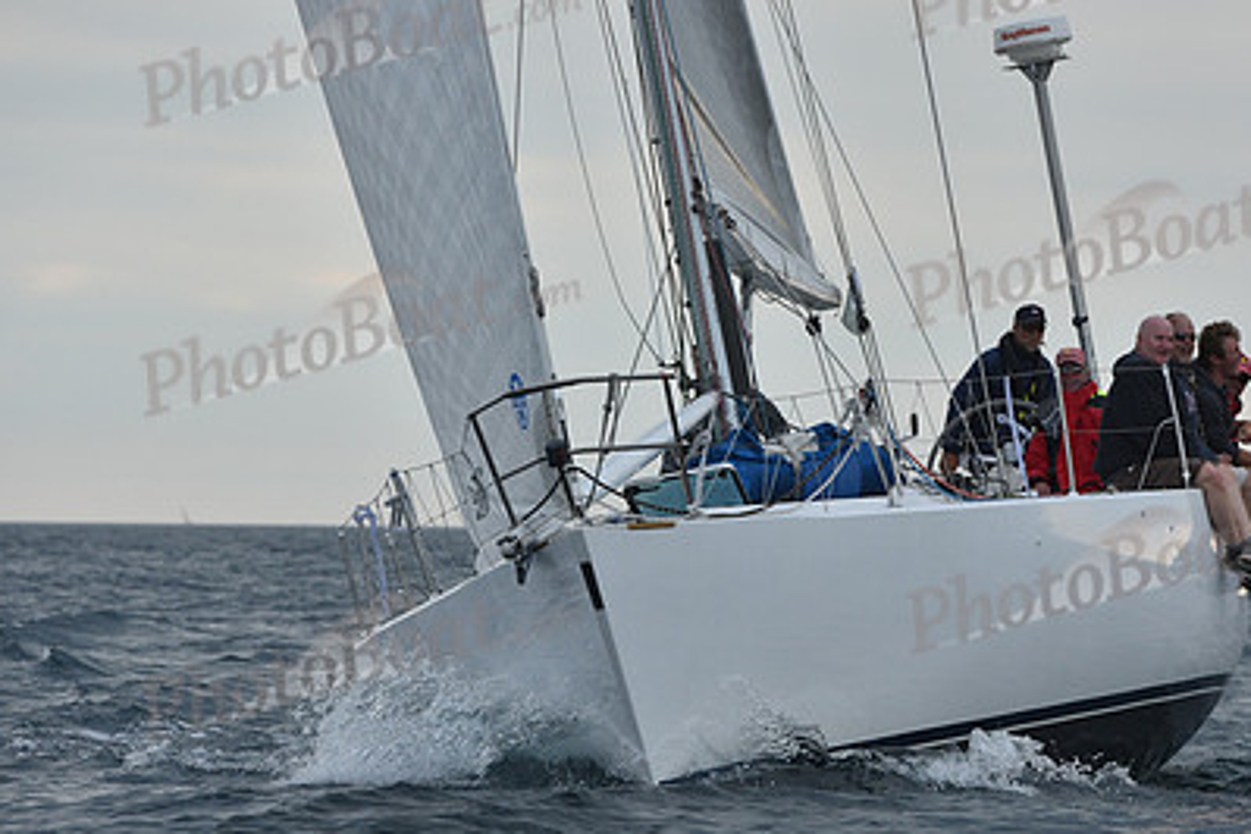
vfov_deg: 4.7
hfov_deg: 7.1
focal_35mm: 291
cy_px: 453
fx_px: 10111
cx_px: 746
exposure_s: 1/800
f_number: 6.3
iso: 400
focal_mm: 200
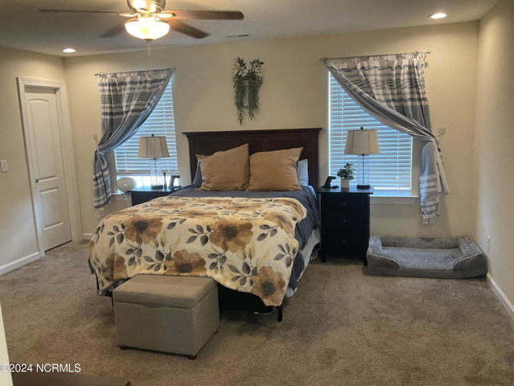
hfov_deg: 61.6
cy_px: 193
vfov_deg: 48.3
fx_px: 431
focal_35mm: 29
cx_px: 257
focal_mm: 3
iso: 100
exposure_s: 1/60
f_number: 1.8
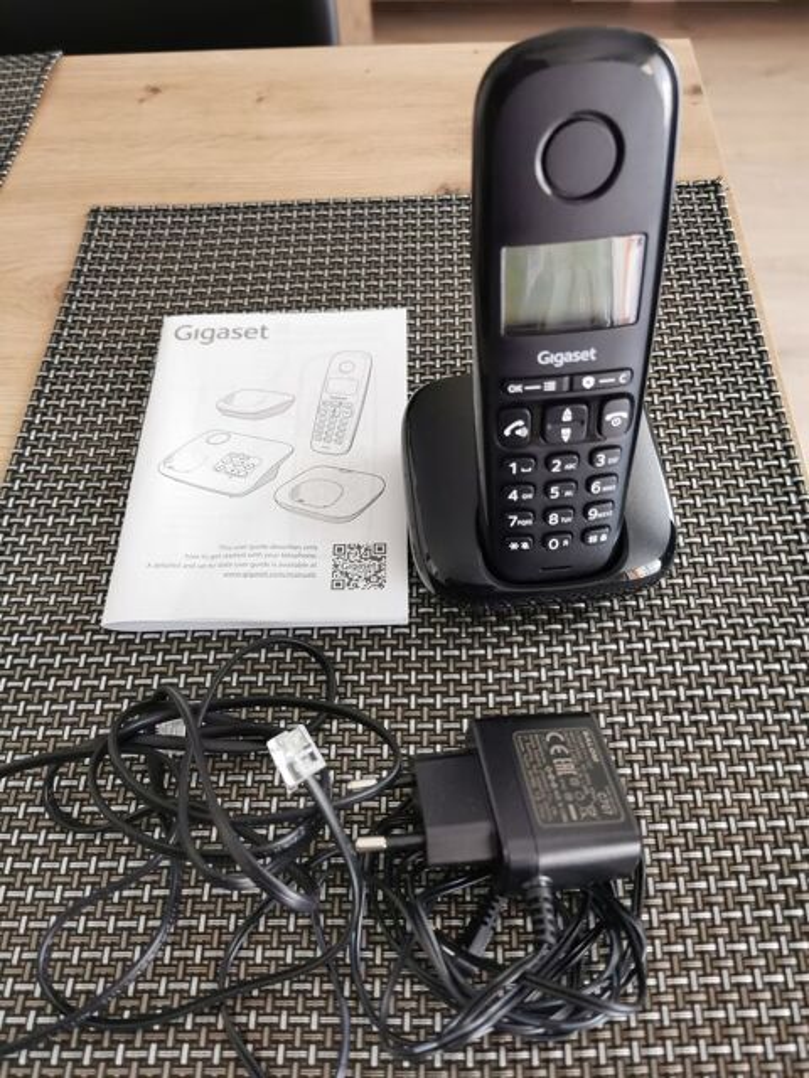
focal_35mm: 27
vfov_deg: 65.3
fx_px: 841
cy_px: 539
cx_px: 404
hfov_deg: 51.4
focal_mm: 5.56
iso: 320
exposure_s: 1/50
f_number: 1.6
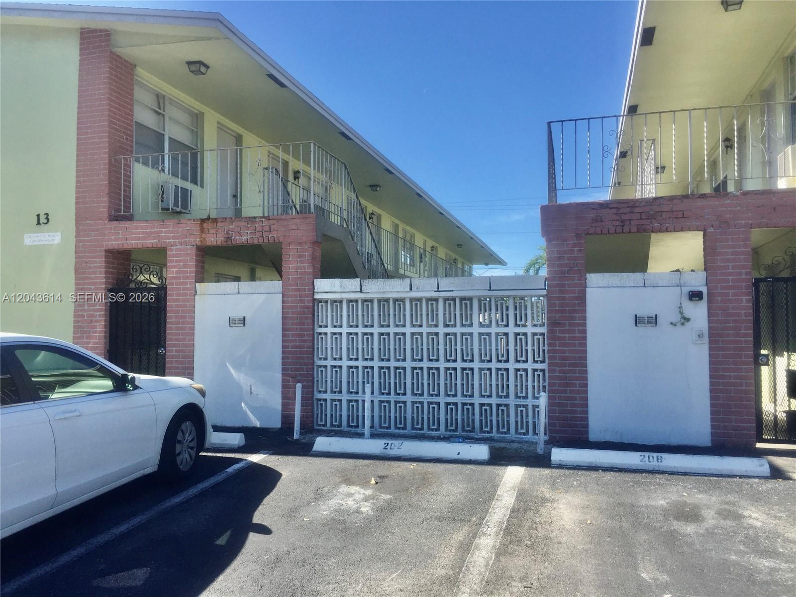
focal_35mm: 29
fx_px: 667
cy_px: 298
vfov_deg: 48.2
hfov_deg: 61.7
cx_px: 398
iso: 32
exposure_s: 1/1130
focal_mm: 4.15
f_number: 2.2
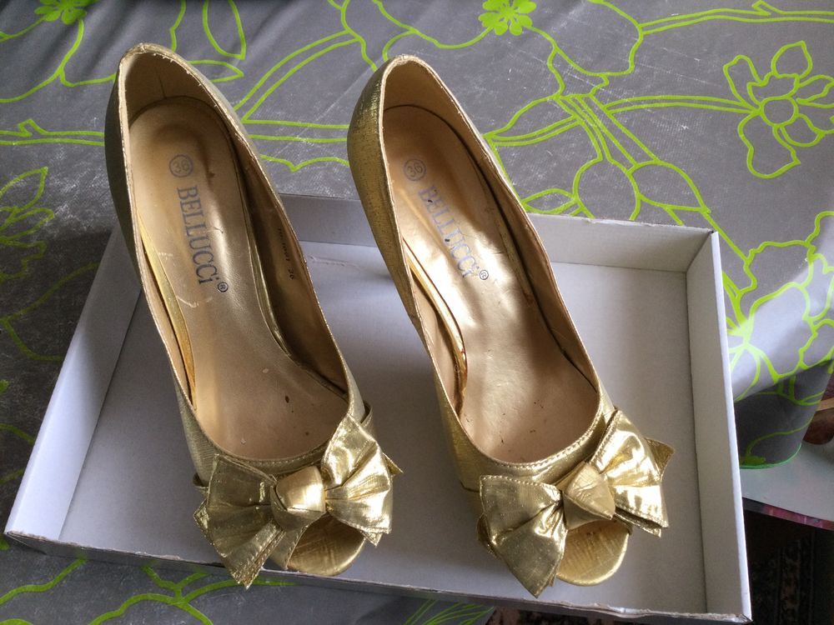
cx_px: 417
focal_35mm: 31
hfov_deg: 58.4
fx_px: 747
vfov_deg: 45.4
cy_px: 312
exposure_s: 1/33
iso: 40
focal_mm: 3.3
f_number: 2.4
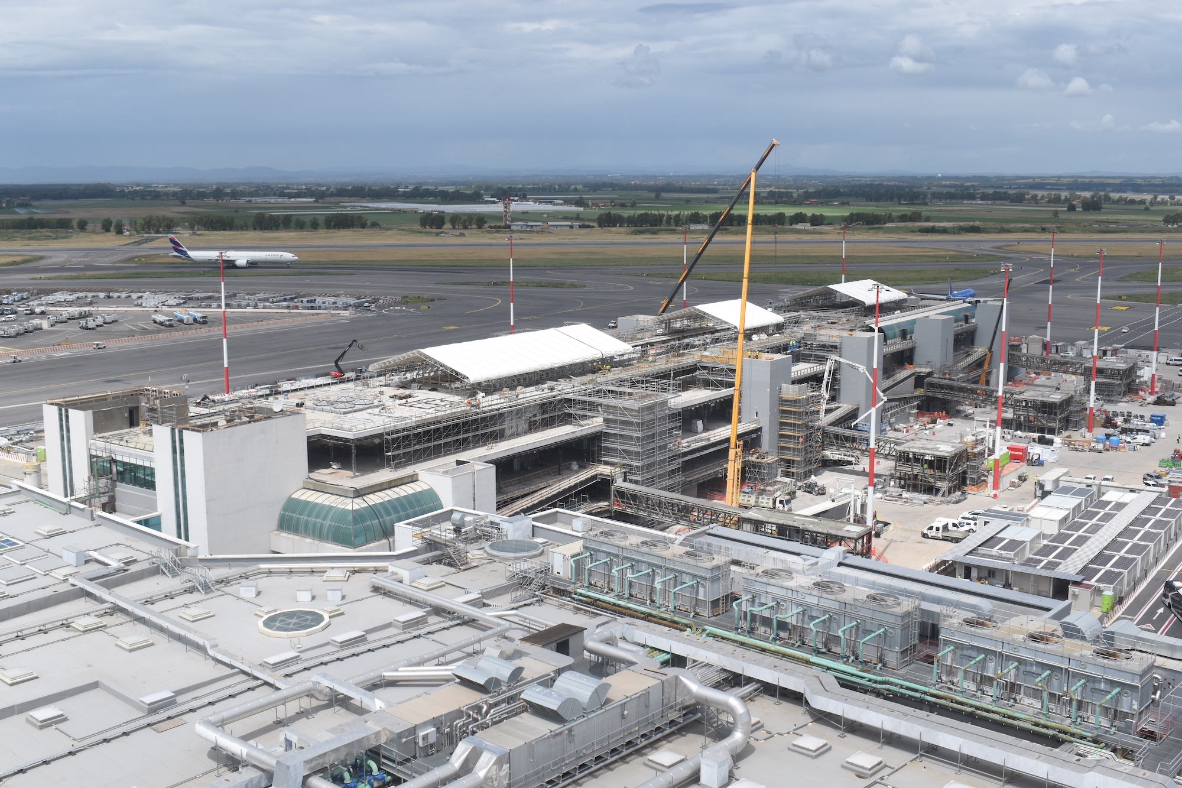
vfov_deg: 35.5
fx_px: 1231
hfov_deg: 51.3
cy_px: 394
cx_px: 591
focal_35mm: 38
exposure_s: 1/800
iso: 200
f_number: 9
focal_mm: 25
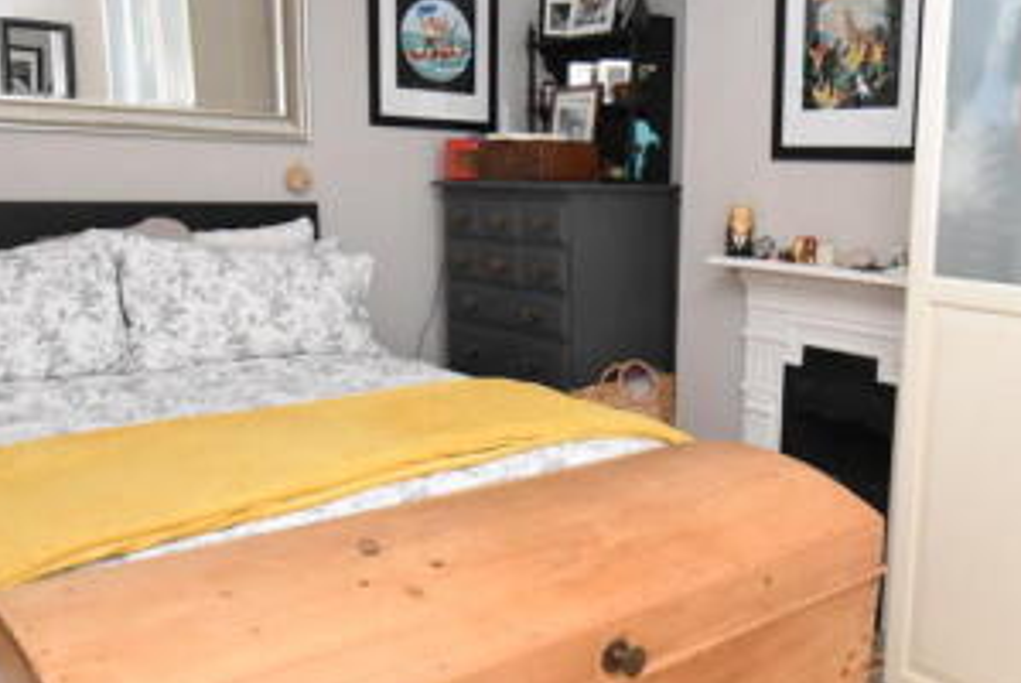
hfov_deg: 51.8
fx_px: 1025
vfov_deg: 36.8
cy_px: 381
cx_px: 695
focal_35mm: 36
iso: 2500
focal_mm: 11
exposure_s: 1/60
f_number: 3.5
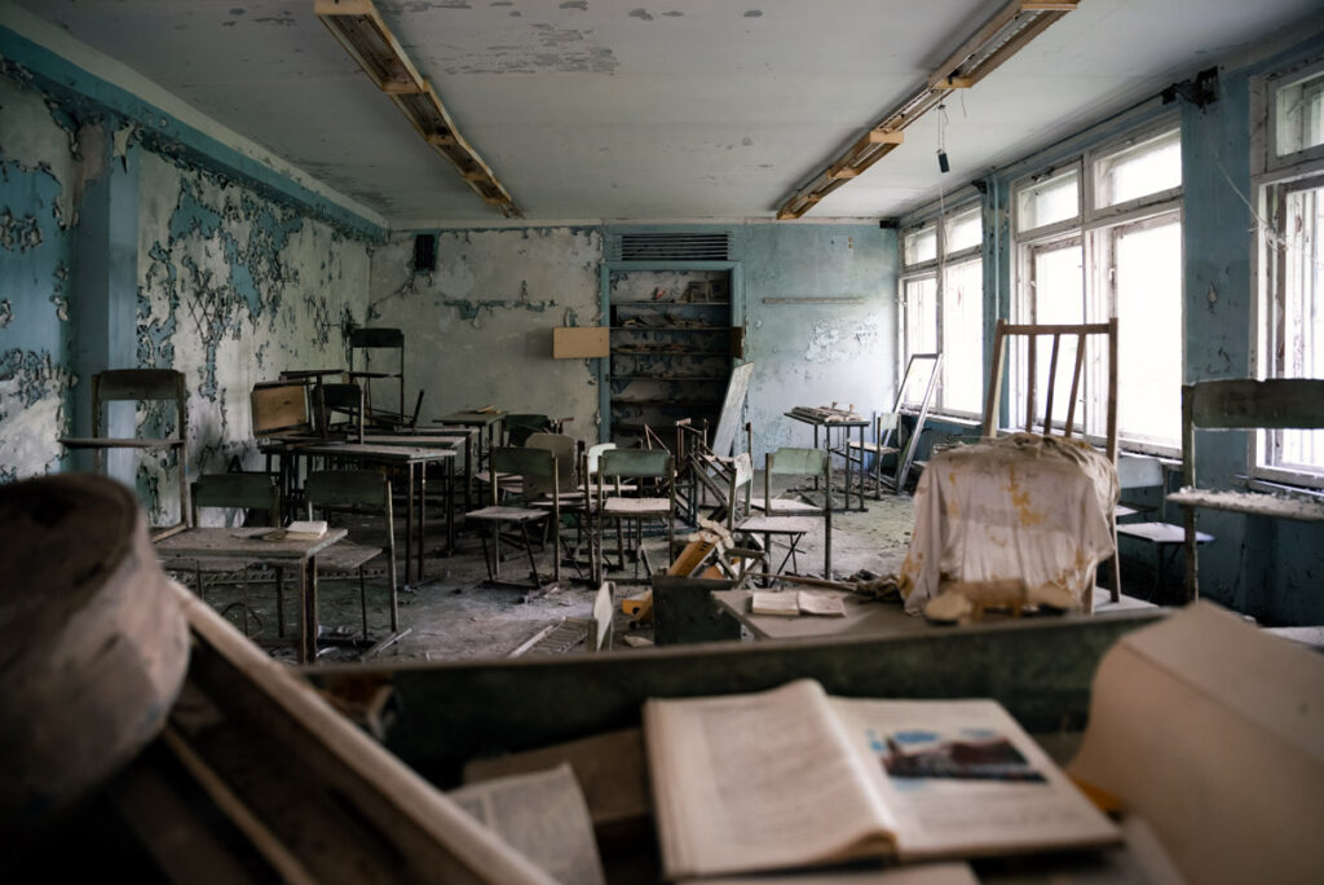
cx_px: 662
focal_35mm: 24
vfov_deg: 53.2
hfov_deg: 73.7
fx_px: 883
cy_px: 442
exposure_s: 1/50
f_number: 2.8
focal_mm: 24
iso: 1600
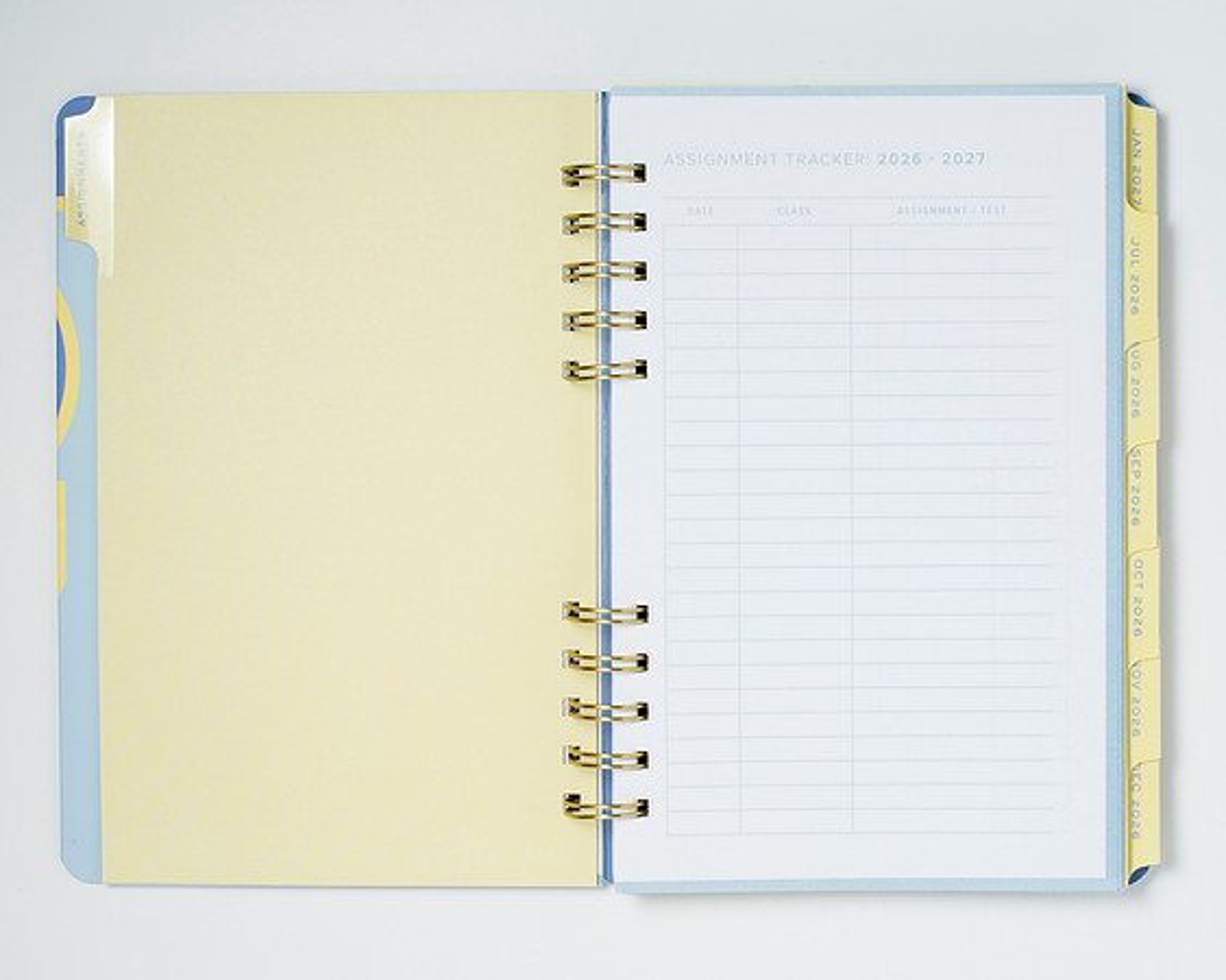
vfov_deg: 21.5
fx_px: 2581
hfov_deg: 26.7
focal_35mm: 71
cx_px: 617
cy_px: 514
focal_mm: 50
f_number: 9
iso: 200
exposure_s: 1/200
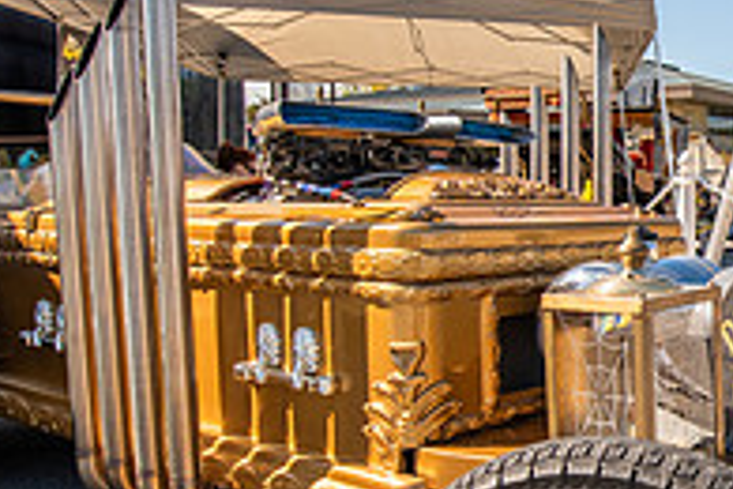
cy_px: 273
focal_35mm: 42
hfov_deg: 37.9
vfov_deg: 31.9
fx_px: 855
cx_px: 823
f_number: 5.6
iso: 160
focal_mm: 14
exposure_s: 1/800
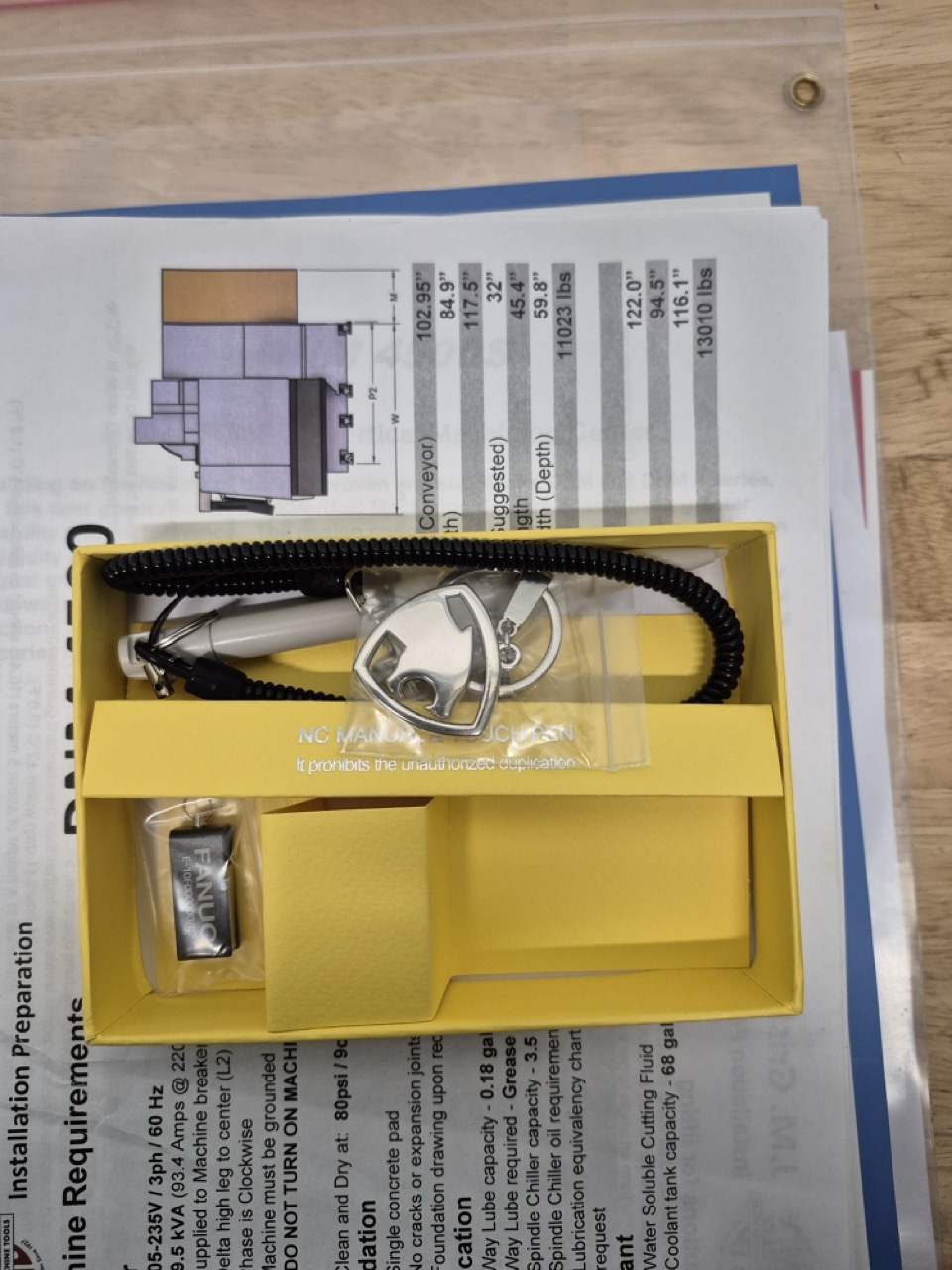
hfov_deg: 58.9
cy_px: 635
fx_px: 843
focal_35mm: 23
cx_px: 476
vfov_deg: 73.9
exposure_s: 1/120
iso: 500
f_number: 1.8
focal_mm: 5.4
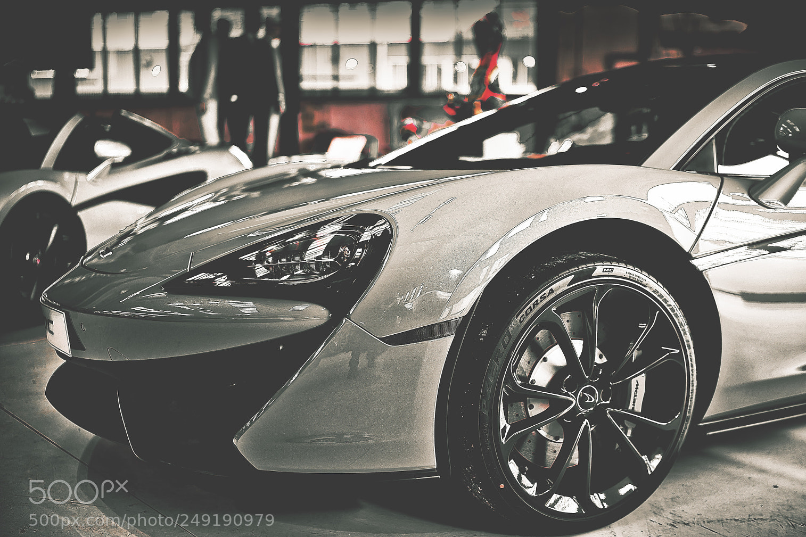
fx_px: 828
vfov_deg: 35.9
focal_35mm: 37
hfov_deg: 51.9
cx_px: 422
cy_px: 278
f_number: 1.4
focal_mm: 35
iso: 100
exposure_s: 1/125
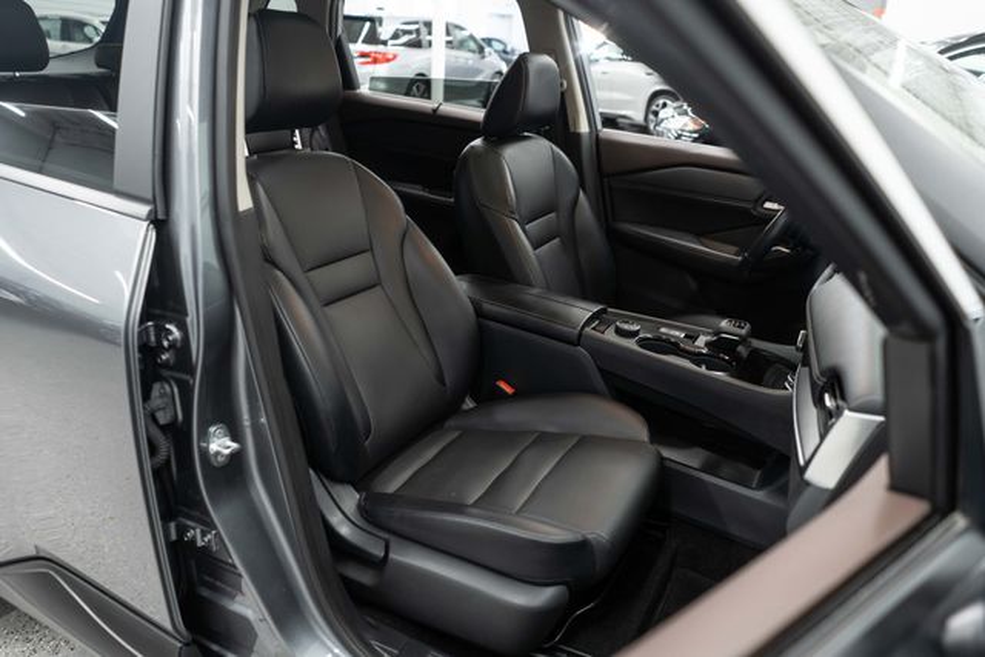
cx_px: 492
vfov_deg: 46.4
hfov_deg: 65.5
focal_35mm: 28
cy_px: 328
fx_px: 766
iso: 640
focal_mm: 28
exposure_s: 1/40
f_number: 3.2
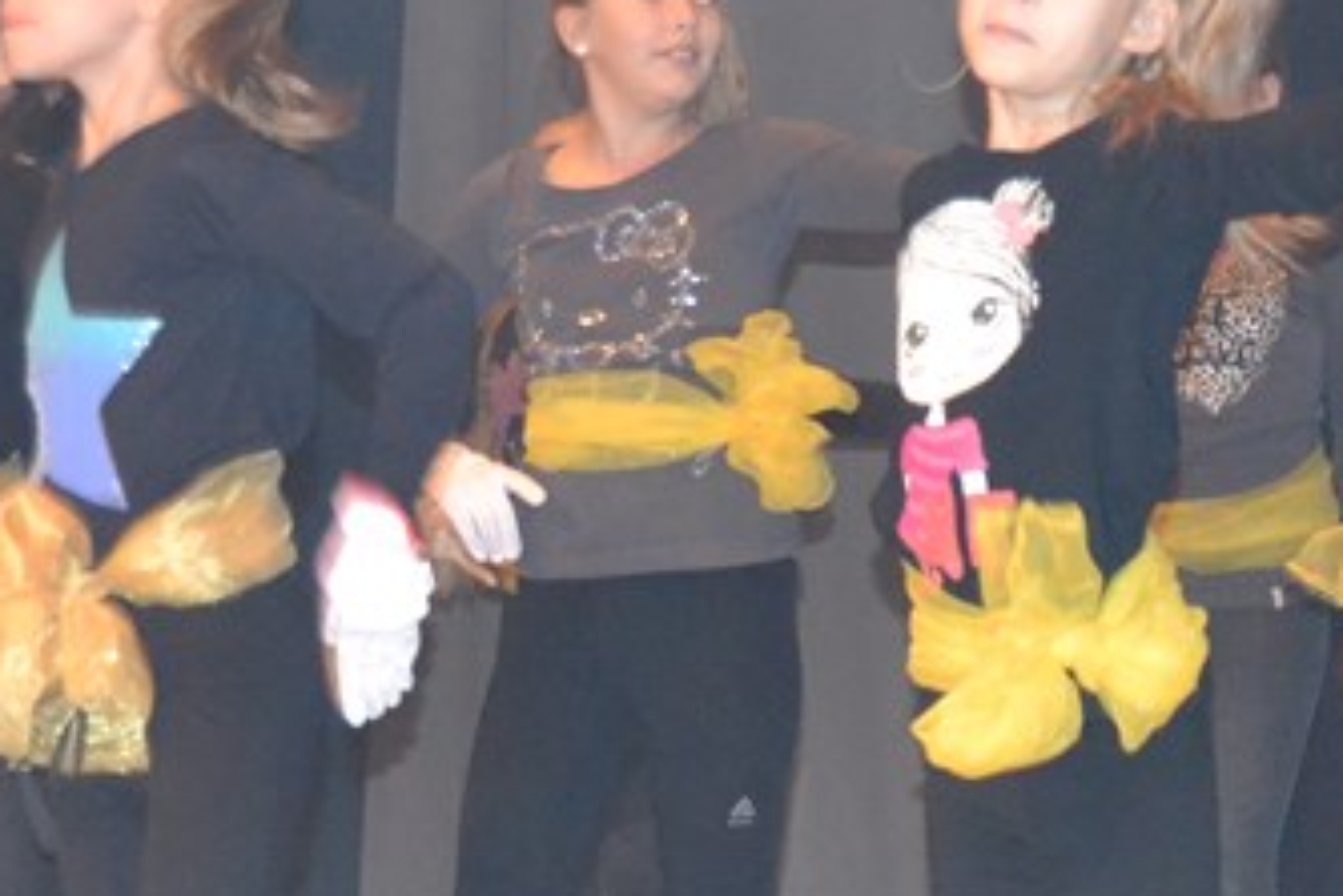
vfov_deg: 7.5
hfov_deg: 11.1
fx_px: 6867
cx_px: 1082
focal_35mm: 184
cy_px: 685
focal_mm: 40
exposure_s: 1/60
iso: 3200
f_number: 5
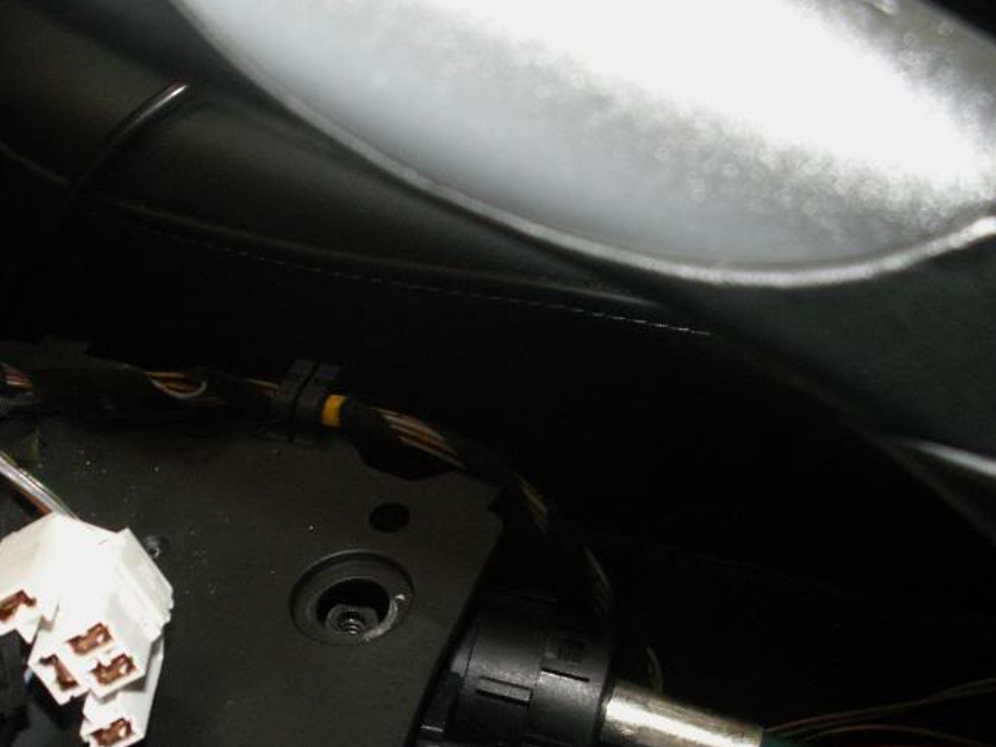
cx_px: 296
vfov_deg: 25.7
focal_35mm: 56
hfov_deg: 33.9
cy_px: 571
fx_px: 1611
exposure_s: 1/40
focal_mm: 5.86
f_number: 3.2
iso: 160
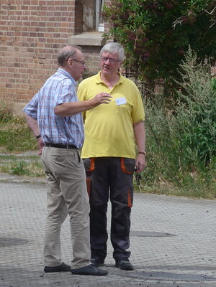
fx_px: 3503
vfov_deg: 4.7
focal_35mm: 421
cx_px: 108
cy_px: 144
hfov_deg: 3.5
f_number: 5.9
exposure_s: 1/320
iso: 80
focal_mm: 42.8
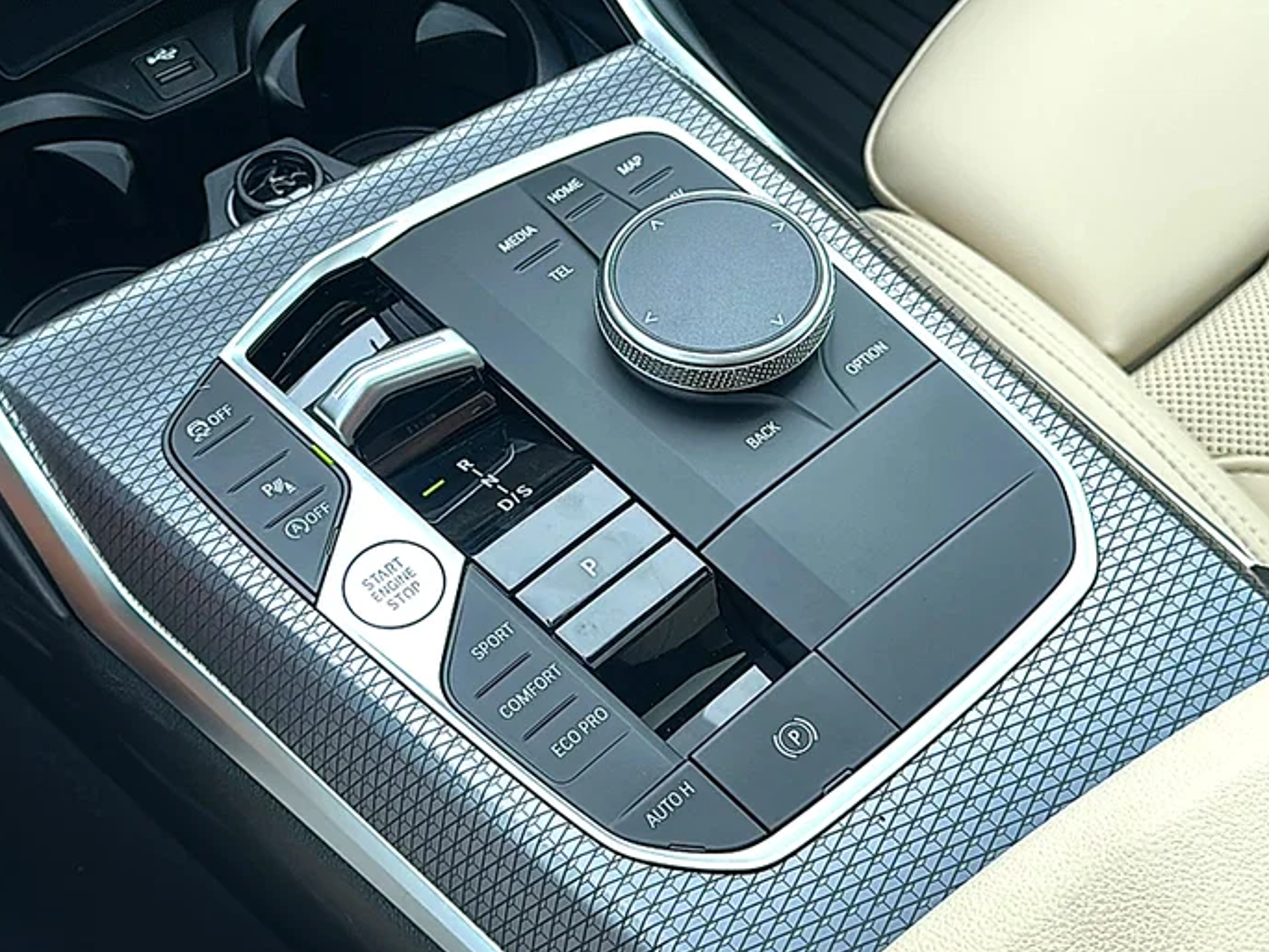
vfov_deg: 33.6
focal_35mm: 43
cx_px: 625
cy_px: 472
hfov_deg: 43.8
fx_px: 1576
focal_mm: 6.86
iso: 80
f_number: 1.78
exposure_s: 1/346
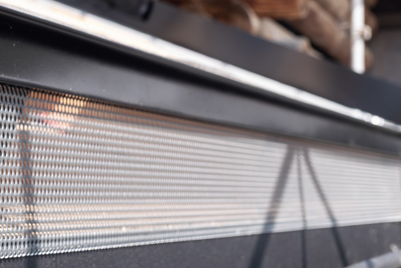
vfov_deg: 12.0
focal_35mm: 114
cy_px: 229
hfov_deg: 17.3
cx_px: -54
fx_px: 1270
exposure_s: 1/80
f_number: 7.1
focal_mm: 30
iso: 100
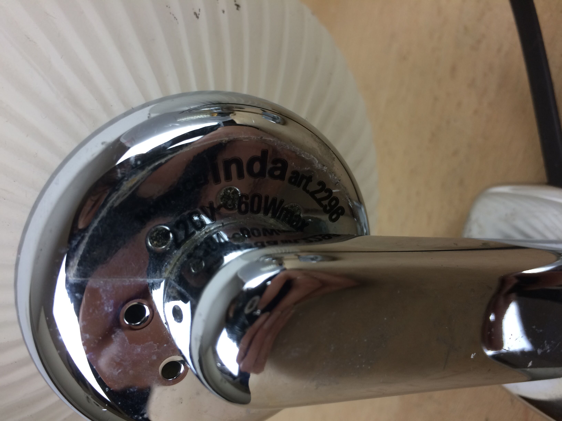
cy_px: 210
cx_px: 281
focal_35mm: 29
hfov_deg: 61.7
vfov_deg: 48.2
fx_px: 471
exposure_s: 1/33
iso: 40
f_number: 2.2
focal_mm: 4.15
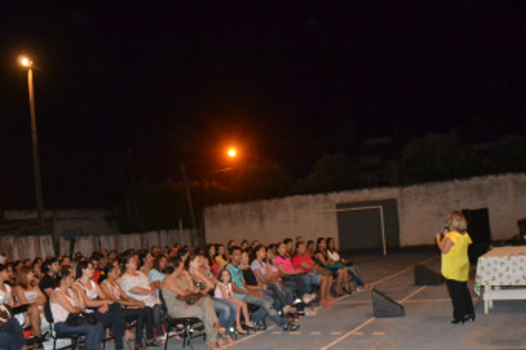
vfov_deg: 30.4
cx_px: 242
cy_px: 218
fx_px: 643
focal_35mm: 44
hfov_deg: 44.5
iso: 3200
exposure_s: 1/60
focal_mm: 20
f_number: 3.5
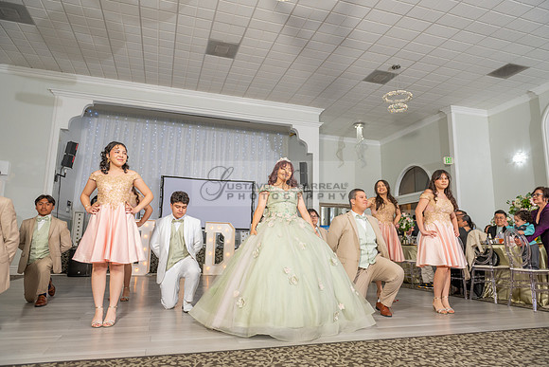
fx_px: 366
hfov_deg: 73.7
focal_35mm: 24
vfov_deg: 53.2
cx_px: 274
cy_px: 184
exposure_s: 1/160
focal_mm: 24
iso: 500
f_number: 3.5
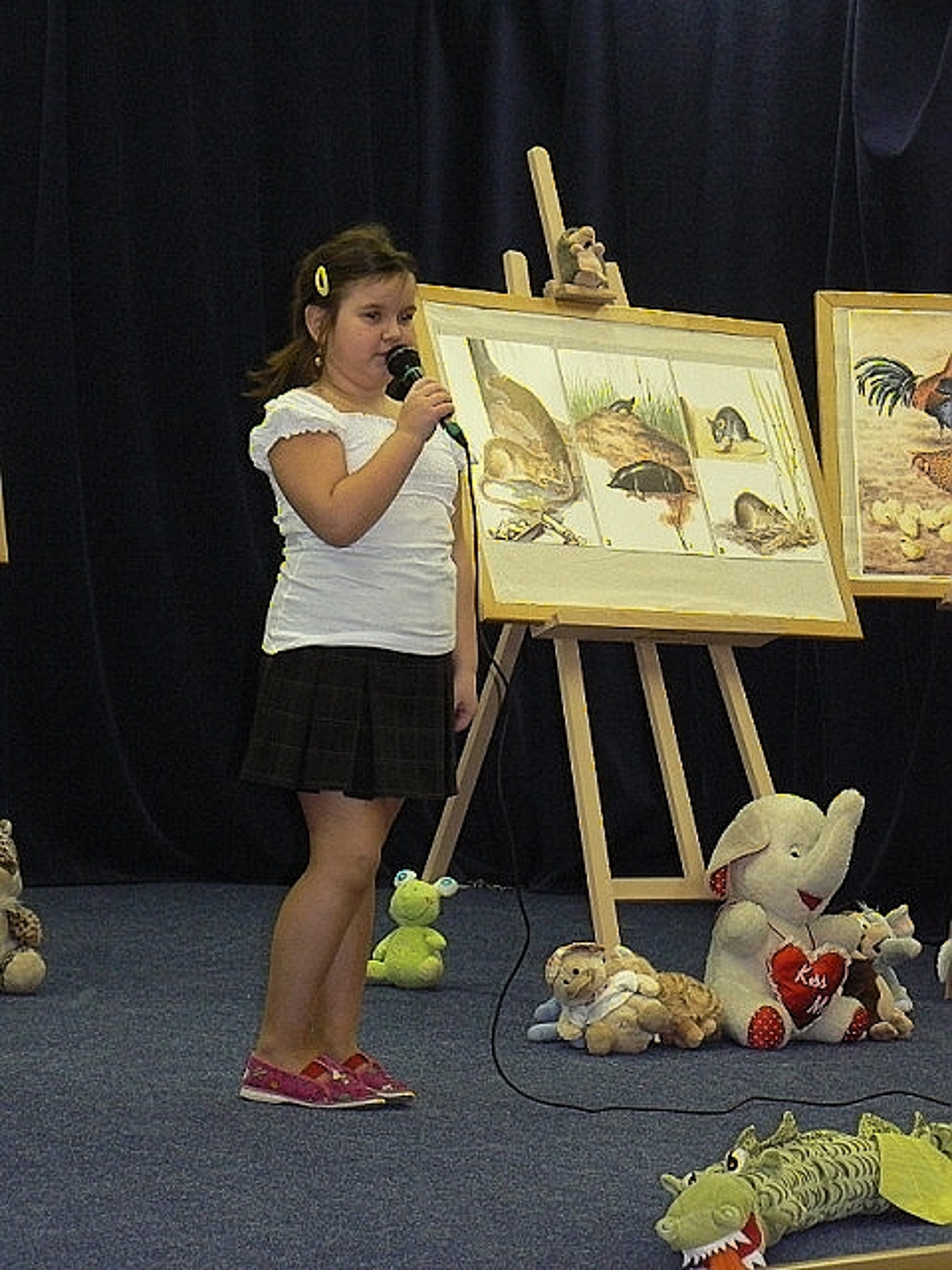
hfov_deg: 13.2
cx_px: 476
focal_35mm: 112
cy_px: 635
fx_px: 4107
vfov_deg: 17.6
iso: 200
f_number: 3.2
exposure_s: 1/30
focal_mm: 18.6
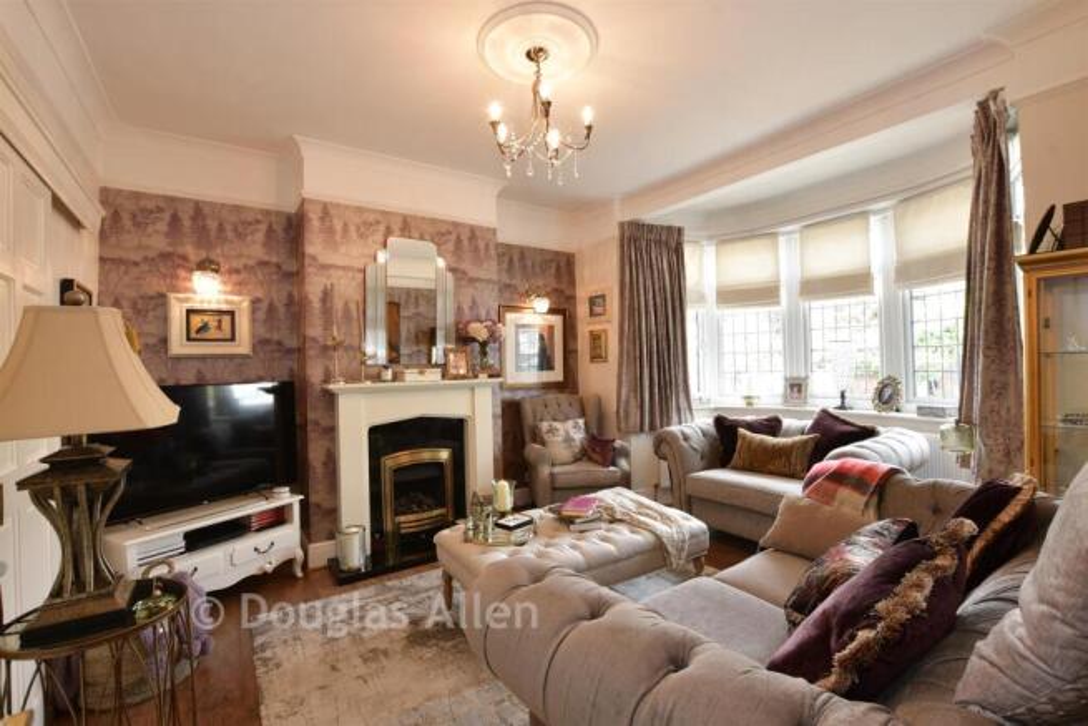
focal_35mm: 15
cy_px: 363
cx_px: 544
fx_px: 453
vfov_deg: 77.4
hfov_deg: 100.4
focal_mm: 10
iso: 125
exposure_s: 1/4
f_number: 8
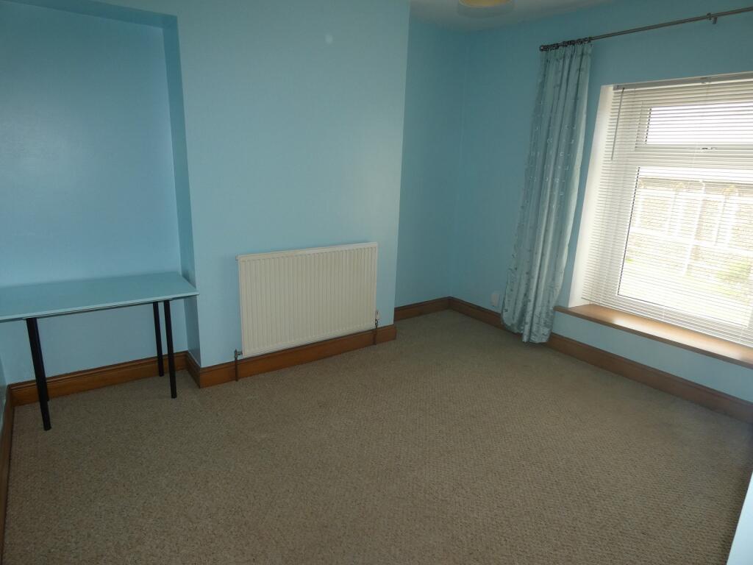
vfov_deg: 66.0
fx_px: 435
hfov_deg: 81.7
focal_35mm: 20
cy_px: 282
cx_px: 376
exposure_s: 1/125
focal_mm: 3.6
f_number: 2.8
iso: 125
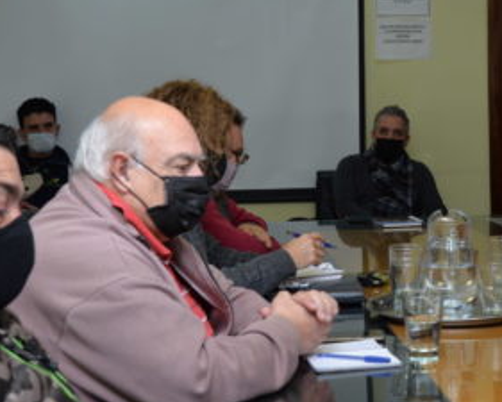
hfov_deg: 24.2
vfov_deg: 19.9
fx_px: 1144
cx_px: 422
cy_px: 151
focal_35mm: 77
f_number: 5.6
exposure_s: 1/200
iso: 800
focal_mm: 30
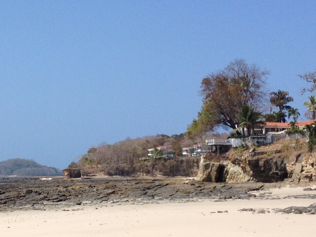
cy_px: 137
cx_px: 35
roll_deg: -0.1
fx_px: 950
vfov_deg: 14.2
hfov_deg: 18.6
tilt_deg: -0.2
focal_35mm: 104
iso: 50
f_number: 2.4
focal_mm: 4.28
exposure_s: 1/2632
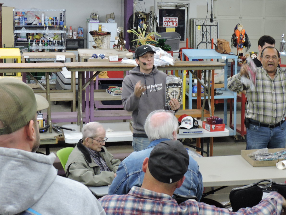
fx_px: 554
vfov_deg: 21.9
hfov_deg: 28.8
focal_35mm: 67
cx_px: 180
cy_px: 86
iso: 400
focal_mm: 8.9
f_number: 3.6
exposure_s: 1/30
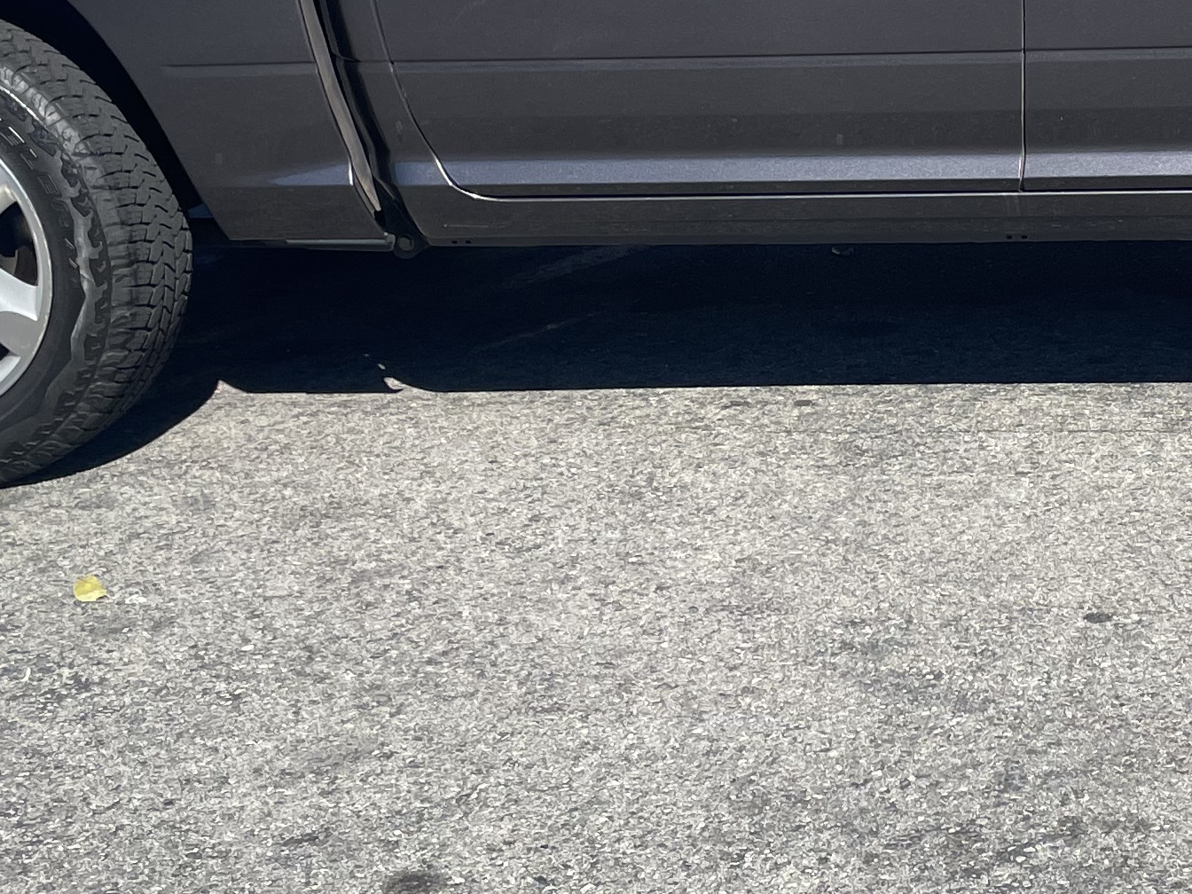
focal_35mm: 78
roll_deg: +4.3
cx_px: 1009
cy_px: 239
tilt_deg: -12.7
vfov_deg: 18.8
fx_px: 2686
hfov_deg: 24.5
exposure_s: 1/2817
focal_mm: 4.2
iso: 32
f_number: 1.6
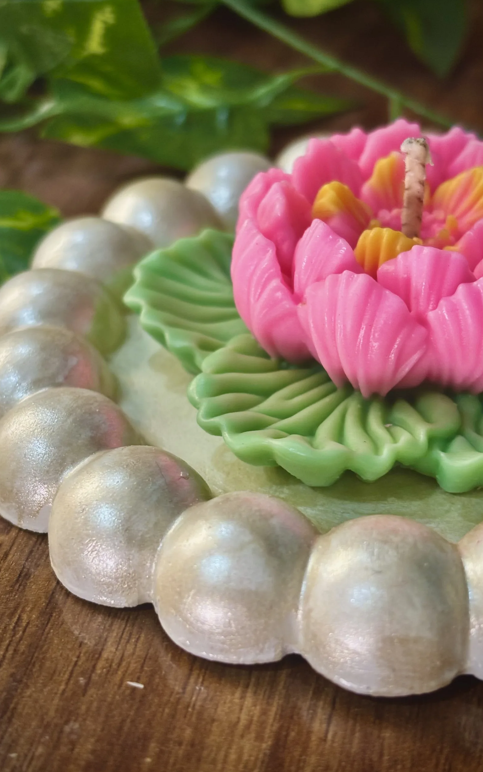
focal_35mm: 56
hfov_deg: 23.1
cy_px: 390
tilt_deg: -35.2
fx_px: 1179
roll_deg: -0.8
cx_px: 261
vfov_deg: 36.3
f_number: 1.6
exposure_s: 1/50
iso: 100
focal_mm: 5.96
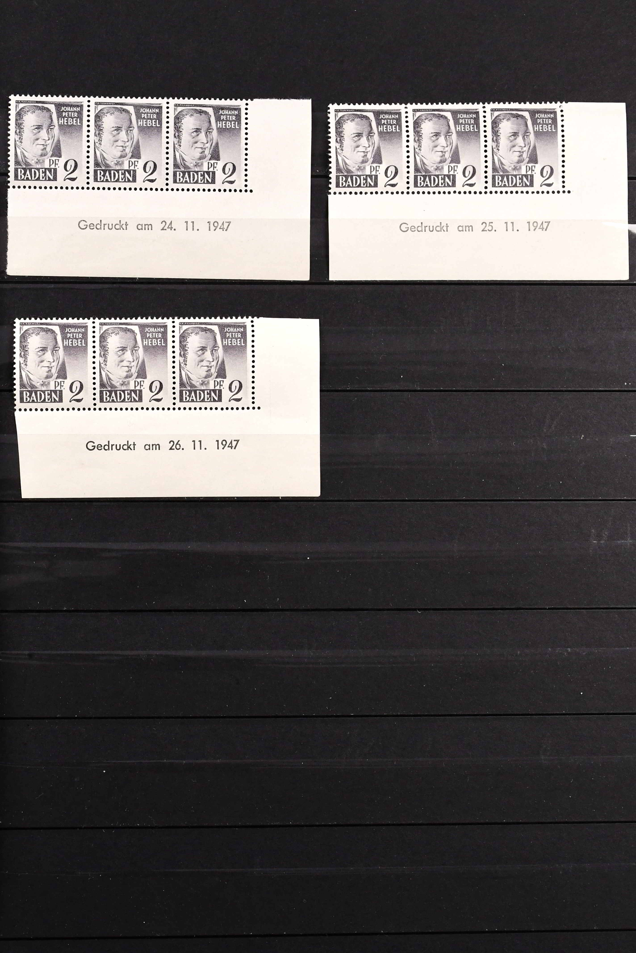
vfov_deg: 26.7
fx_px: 2014
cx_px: 318
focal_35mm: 76
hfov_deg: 17.9
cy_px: 476
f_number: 8
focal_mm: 38
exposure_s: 1/320
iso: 1000
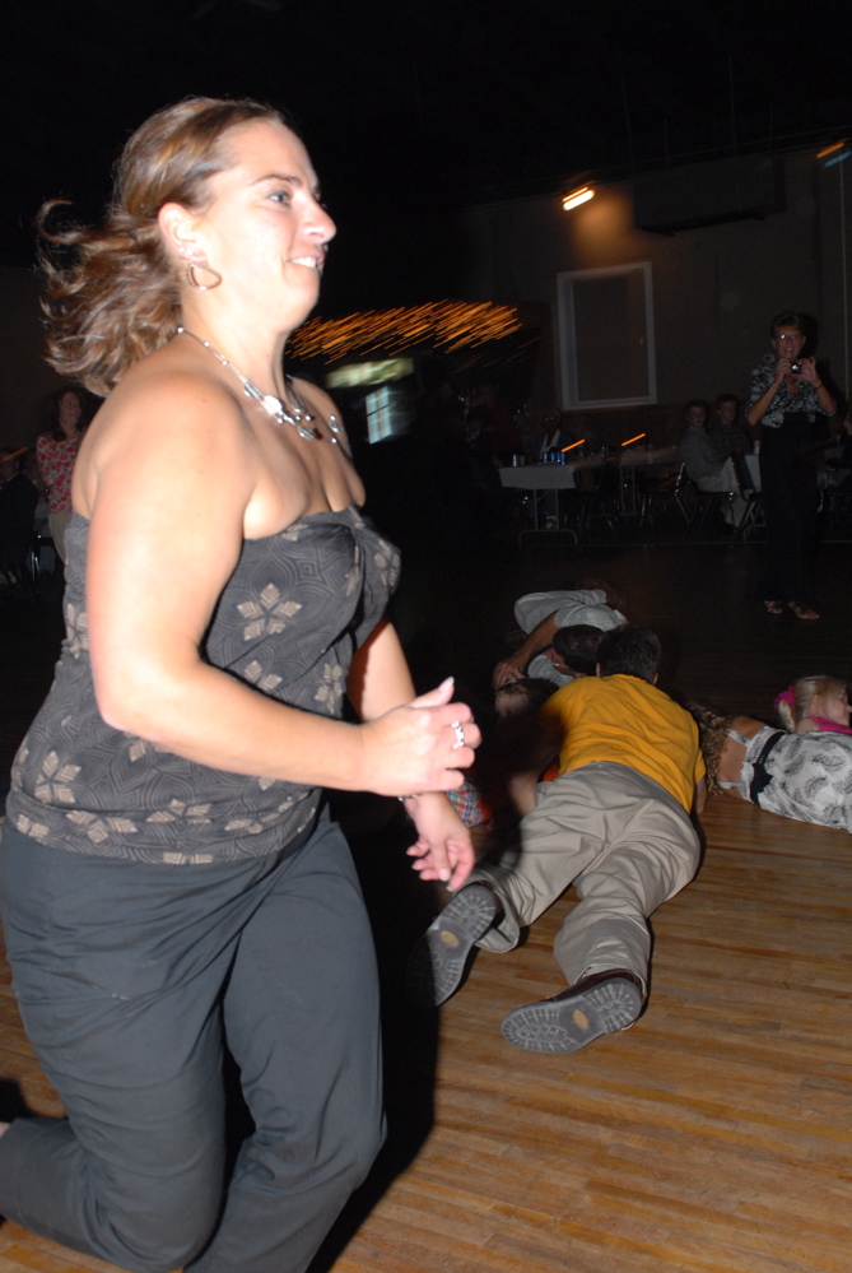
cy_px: 636
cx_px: 426
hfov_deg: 37.0
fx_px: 1274
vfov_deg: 53.1
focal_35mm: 36
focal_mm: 24
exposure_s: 1/60
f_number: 5.6
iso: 400
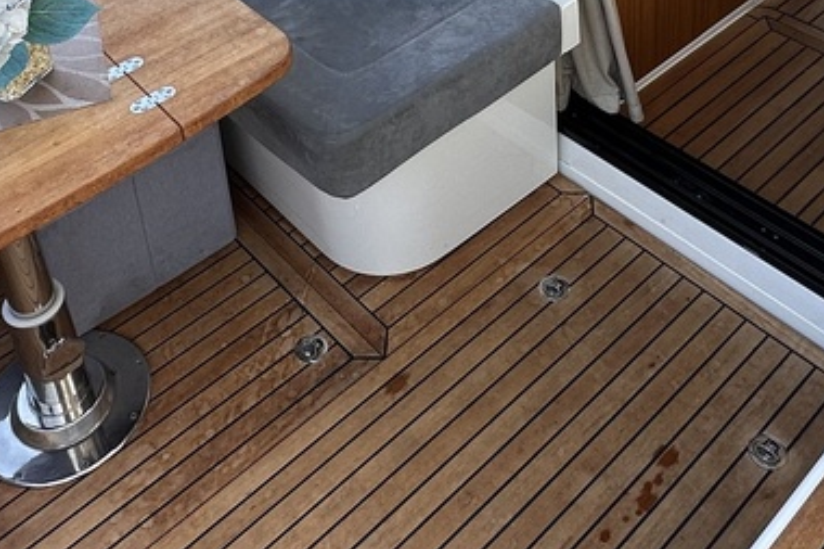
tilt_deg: -25.5
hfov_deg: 42.8
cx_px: 405
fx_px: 1052
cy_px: -154
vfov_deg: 25.4
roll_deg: +2.1
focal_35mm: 46
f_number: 2.2
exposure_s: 1/119
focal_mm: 2.22
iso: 40
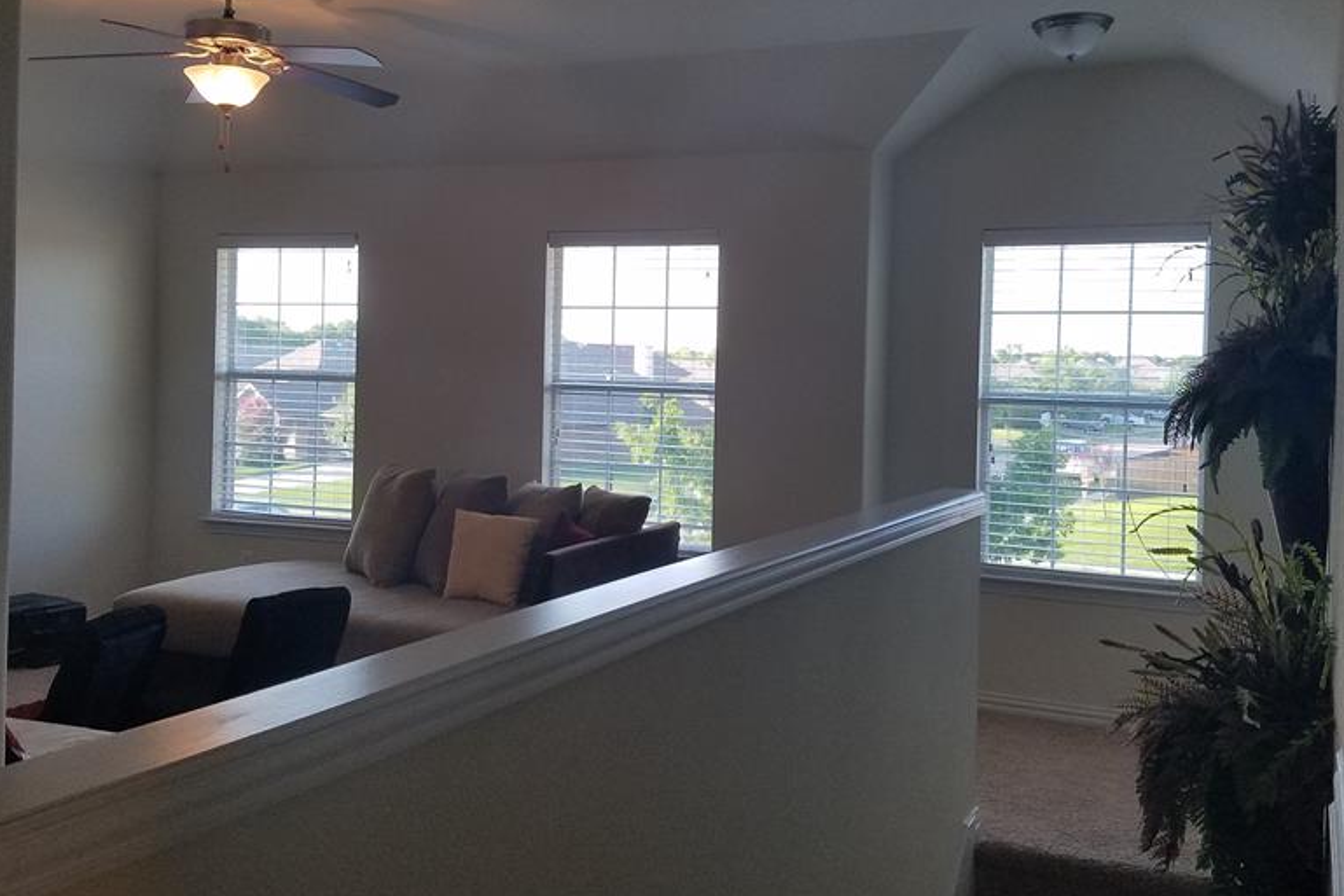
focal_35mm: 36
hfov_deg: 53.1
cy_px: 383
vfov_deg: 36.8
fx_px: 1344
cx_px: 659
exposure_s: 1/120
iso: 64
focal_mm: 4.2
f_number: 1.7
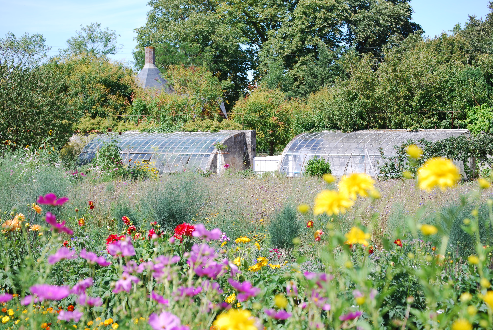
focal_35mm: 82
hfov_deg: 24.6
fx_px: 1131
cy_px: 165
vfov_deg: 16.6
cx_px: 246
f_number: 7.1
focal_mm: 55
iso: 100
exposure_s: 1/200
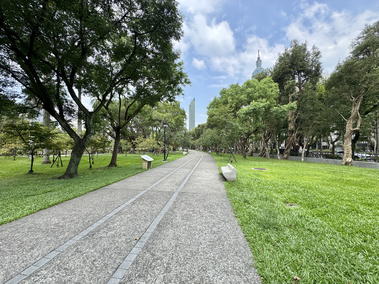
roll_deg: -0.2
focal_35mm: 14
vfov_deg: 85.7
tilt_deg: +1.9
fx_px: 153
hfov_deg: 102.1
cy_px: 142
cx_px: 190
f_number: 2.2
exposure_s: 1/482
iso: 40
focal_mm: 2.22
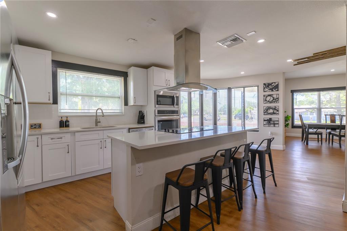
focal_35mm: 16
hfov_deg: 96.8
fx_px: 154
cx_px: 174
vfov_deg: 73.7
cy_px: 116
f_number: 7.1
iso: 500
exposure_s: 1/1000
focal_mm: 16
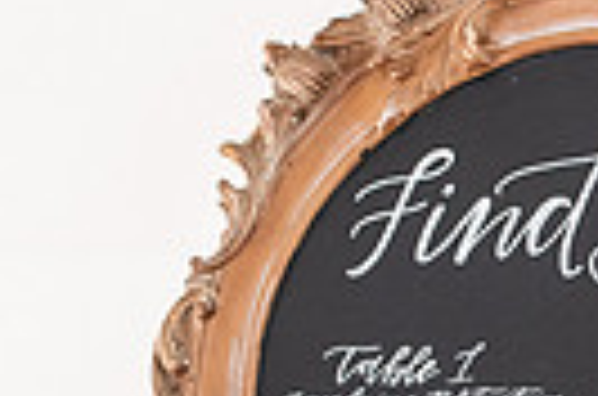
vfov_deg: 4.2
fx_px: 5435
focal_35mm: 328
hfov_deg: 6.3
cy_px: 488
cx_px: 746
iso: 1250
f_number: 3.5
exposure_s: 1/320
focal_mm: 75
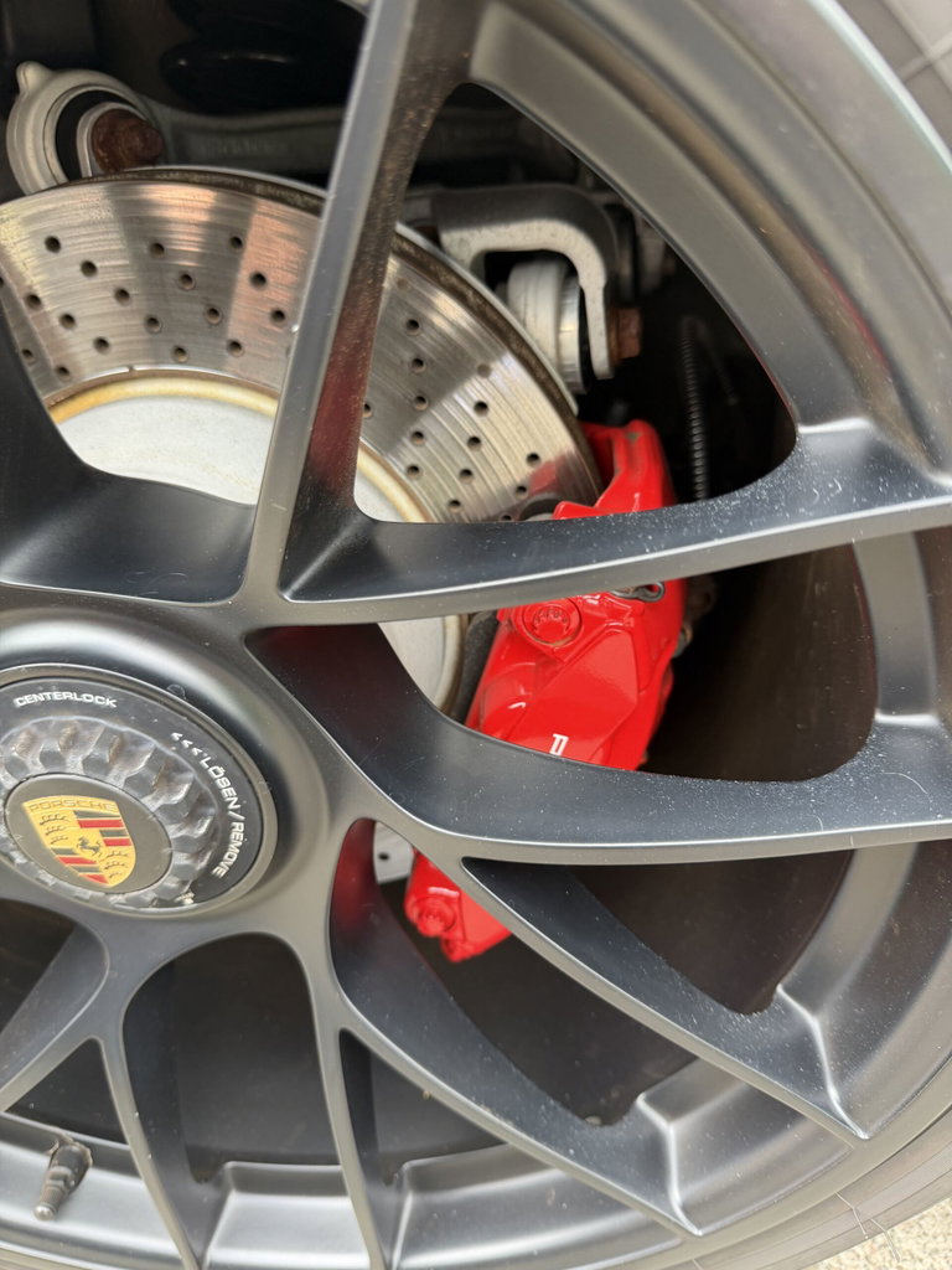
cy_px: 635
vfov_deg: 71.6
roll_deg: +1.9
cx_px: 476
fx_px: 880
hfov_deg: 56.8
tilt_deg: -36.1
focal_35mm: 24
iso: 125
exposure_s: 1/121
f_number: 1.78
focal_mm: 6.76
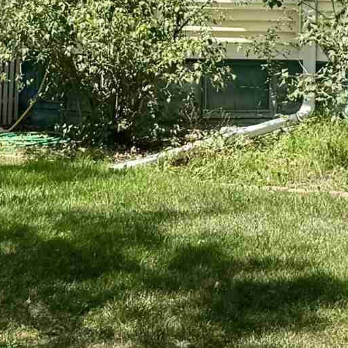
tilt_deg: +5.6
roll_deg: +0.5
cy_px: -167
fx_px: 1444
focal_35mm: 127
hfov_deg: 13.7
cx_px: 179
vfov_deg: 13.0
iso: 80
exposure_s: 1/3597
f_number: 1.78
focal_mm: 6.76
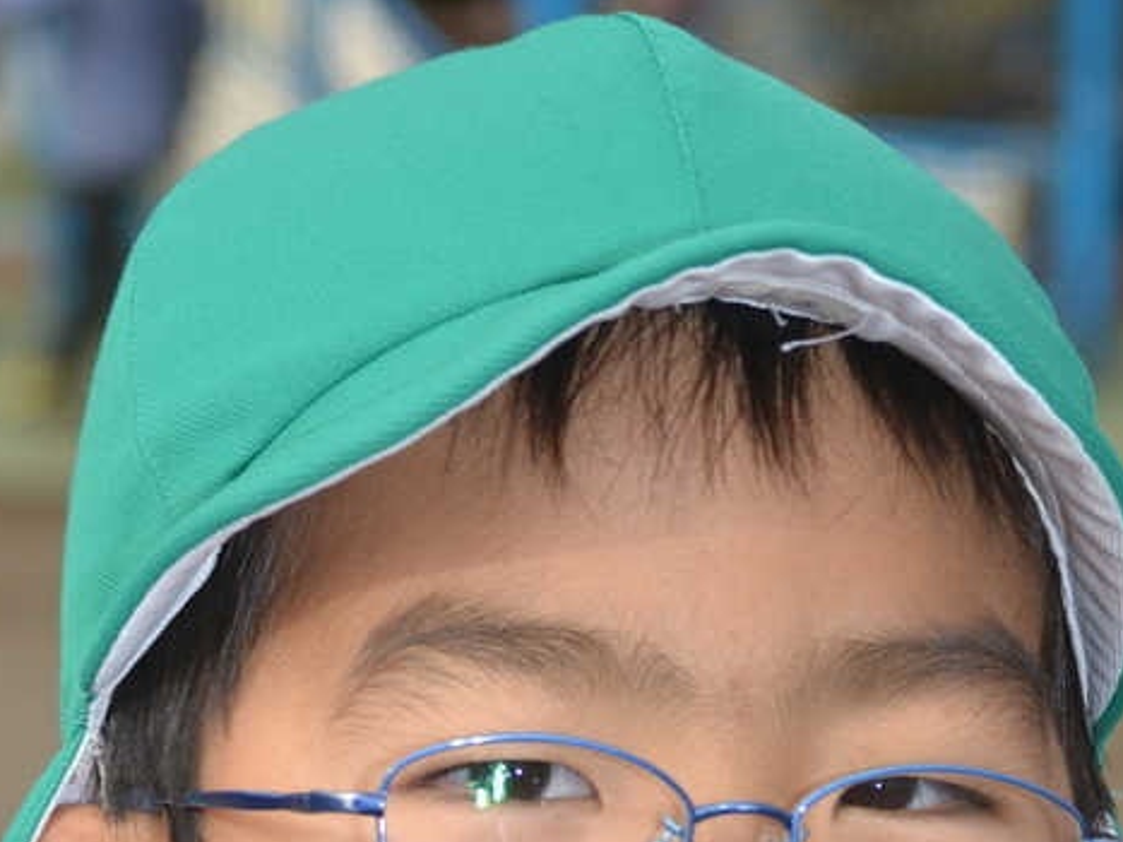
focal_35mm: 174
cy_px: 1208
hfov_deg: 11.4
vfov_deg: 8.4
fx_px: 5645
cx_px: 650
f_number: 6.3
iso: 100
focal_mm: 55
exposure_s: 1/160
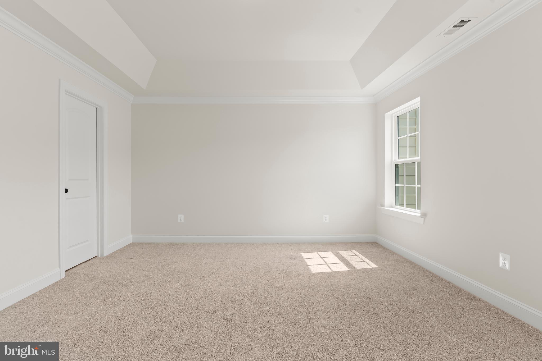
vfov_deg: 70.4
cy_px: 180
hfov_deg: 93.3
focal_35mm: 17
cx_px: 271
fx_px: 256
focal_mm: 17
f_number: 8
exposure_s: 1/20
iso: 200
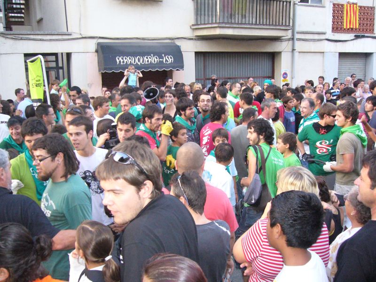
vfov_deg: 40.7
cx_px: 188
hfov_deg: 52.6
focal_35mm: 35
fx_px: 380
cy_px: 141
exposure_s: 1/60
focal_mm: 5.8
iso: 400
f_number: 2.8
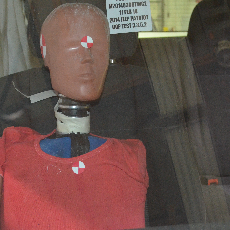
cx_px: 67
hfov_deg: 22.1
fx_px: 586
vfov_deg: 22.2
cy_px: 111
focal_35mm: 78
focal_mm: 32
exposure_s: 1/60
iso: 3200
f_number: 4.8
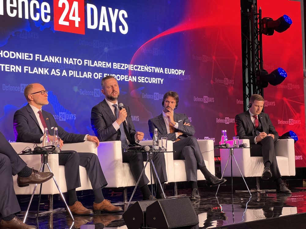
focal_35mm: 77
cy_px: 114
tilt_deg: +3.3
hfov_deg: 25.3
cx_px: 153
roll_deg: +1.8
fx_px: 681
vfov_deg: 19.2
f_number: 2.8
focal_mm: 9
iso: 320
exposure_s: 1/49
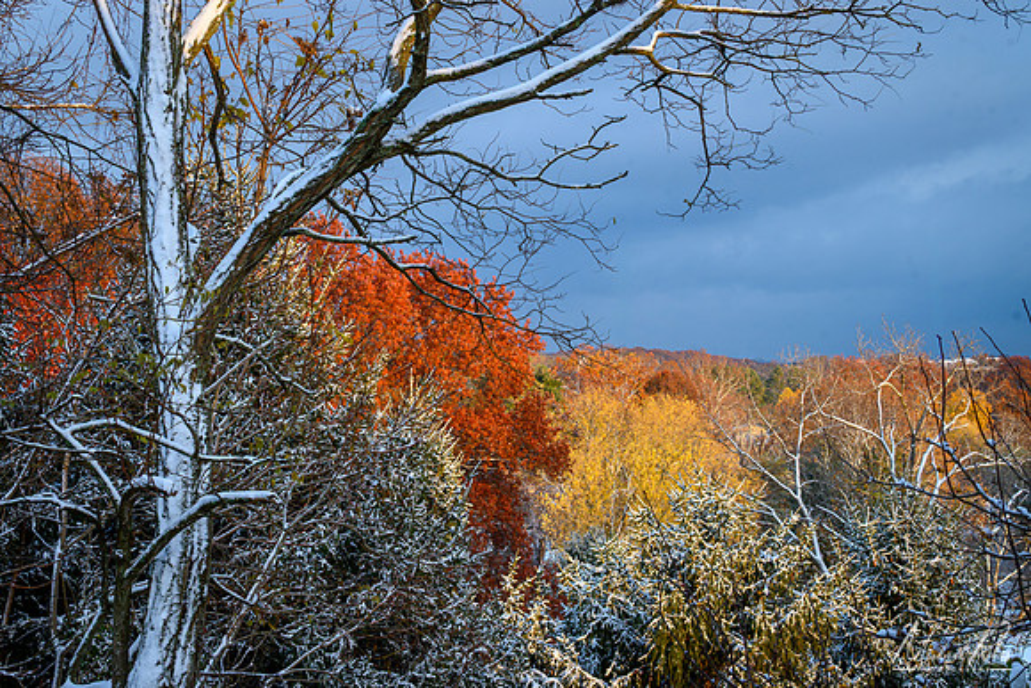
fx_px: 2664
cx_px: 516
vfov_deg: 14.7
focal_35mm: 93
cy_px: 344
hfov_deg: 21.9
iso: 100
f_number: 14
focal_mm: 62
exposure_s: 1/10
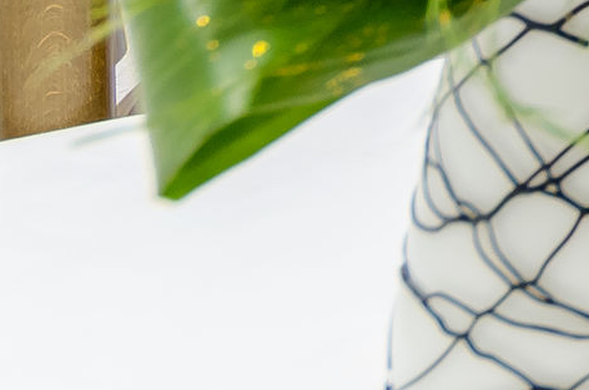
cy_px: -600
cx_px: 1560
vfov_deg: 11.8
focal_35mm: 89
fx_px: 1454
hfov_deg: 13.3
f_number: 8
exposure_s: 1/160
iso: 250
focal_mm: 10
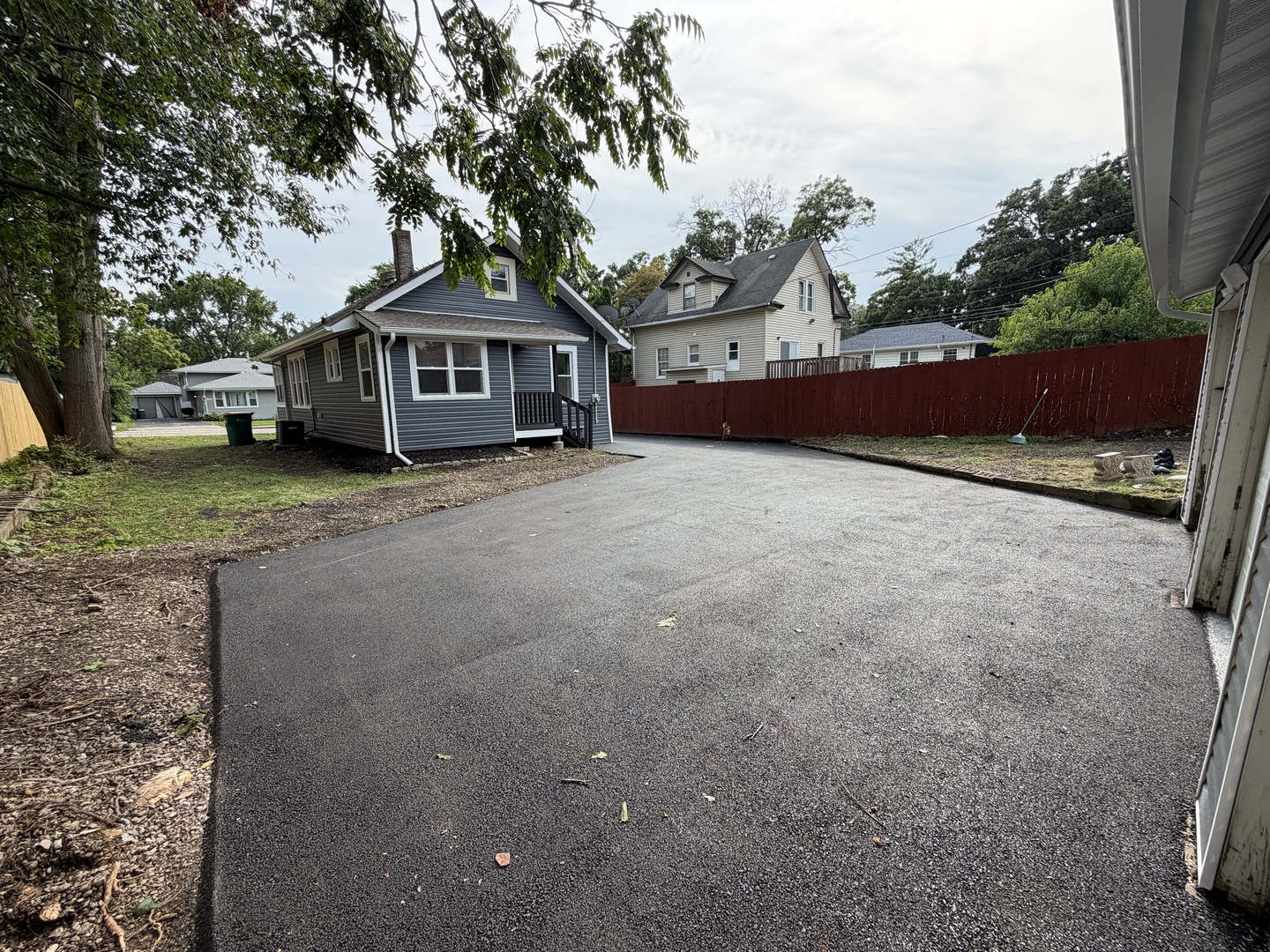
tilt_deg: -7.6
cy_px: 476
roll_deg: +2.0
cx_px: 635
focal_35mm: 14
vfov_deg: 85.7
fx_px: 514
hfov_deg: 102.1
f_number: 2.2
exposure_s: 1/502
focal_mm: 2.22
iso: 40
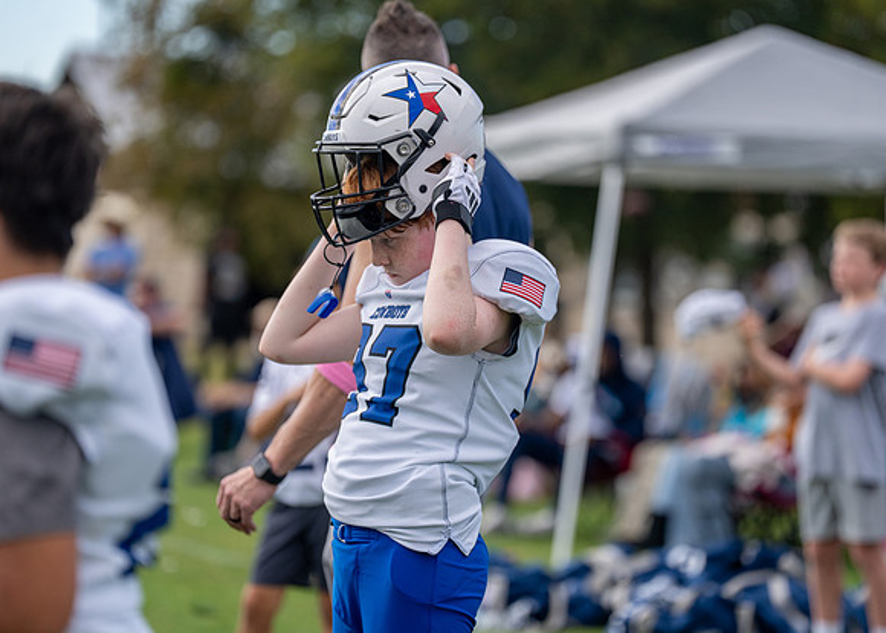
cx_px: 443
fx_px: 4278
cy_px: 323
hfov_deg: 11.8
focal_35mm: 170
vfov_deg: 8.5
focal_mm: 157
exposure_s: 1/5000
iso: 500
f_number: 2.8
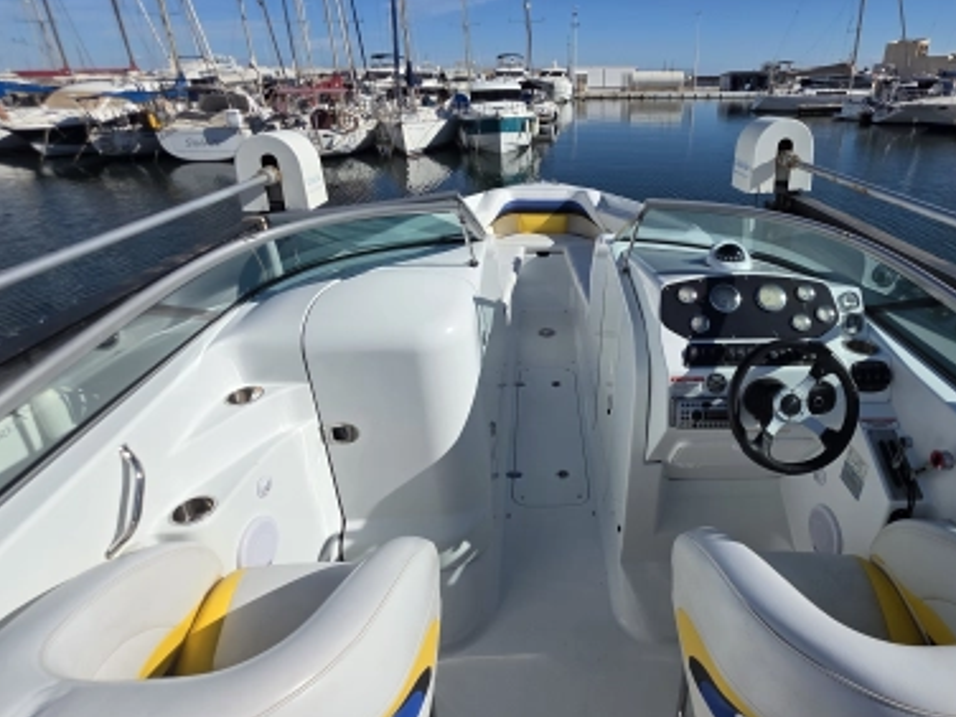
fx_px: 525
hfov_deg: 83.6
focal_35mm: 19
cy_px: 301
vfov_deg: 68.3
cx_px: 575
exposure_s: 1/4628
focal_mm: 2.2
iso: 40
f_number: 1.9
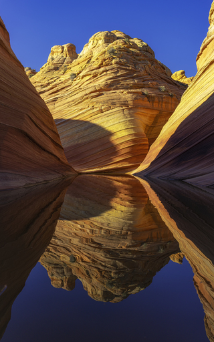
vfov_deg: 62.2
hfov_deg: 41.3
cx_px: 106
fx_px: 284
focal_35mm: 30
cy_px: 173
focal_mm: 29.4
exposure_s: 1/800
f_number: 5
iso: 320
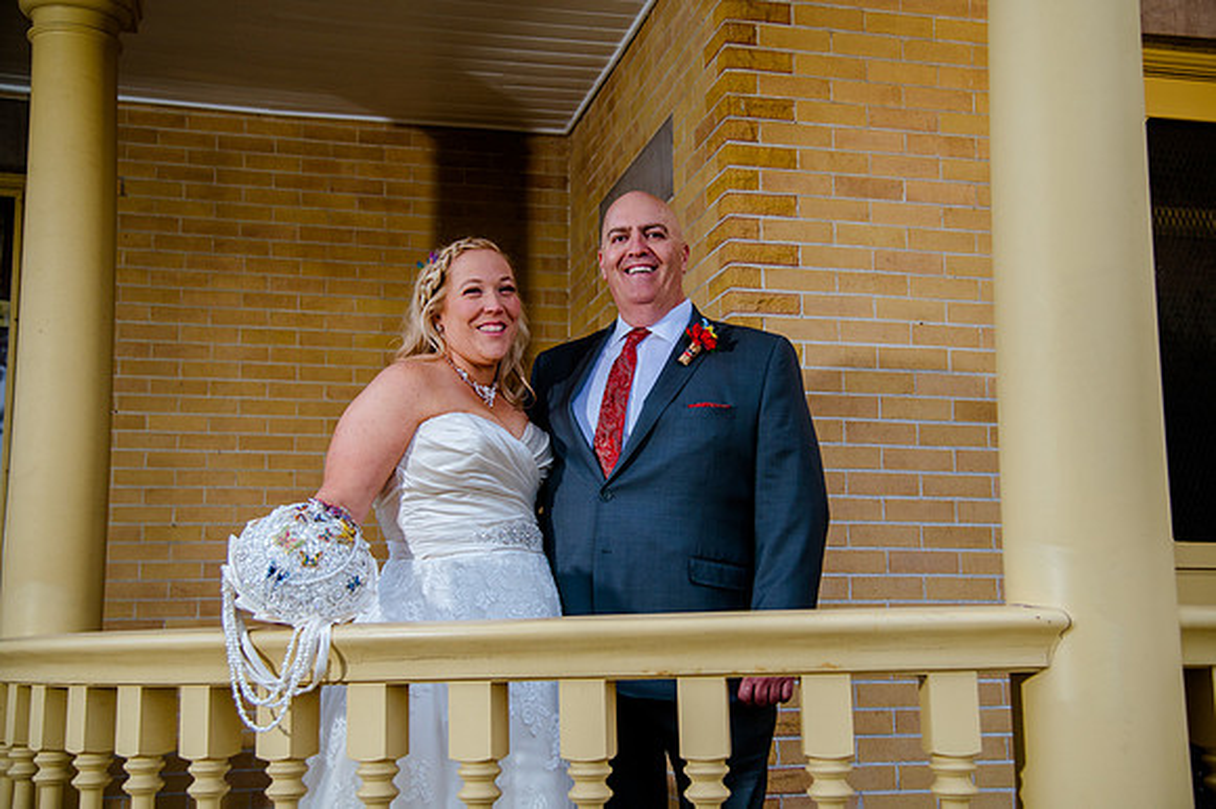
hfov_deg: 43.3
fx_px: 1532
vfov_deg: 29.6
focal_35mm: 45
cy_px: 392
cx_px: 627
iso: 640
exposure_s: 1/60
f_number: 4
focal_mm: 44
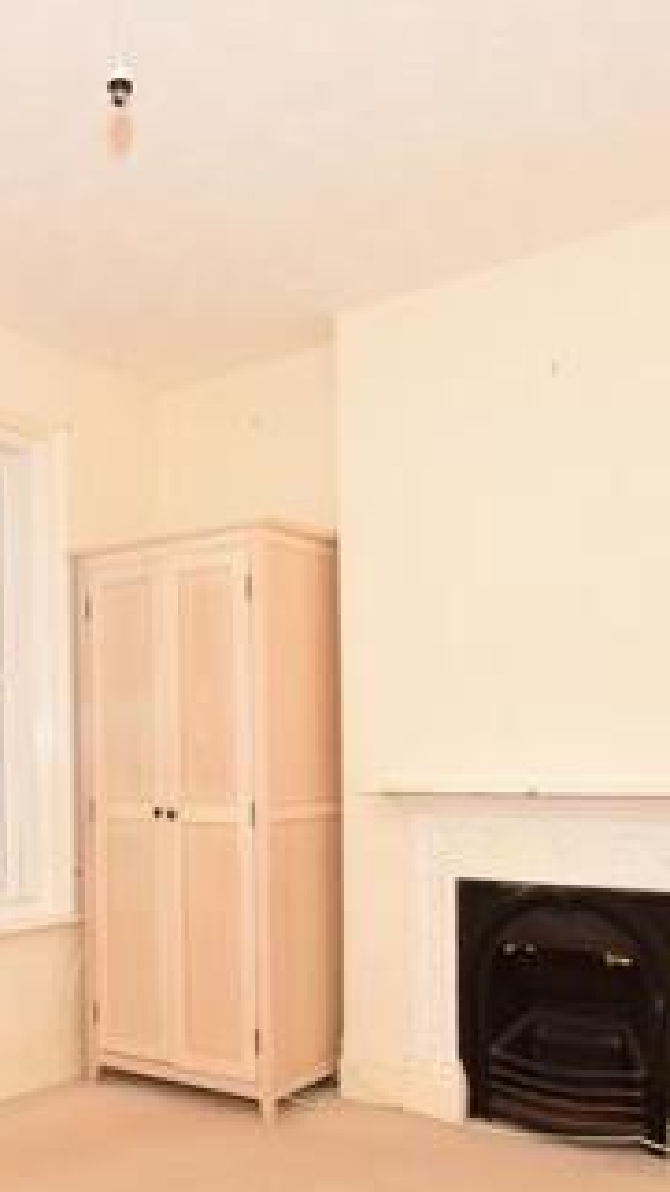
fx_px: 1011
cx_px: 167
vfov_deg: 60.3
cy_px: 742
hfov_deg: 35.8
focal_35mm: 32
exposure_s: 1/160
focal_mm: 10
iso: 400
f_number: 6.3
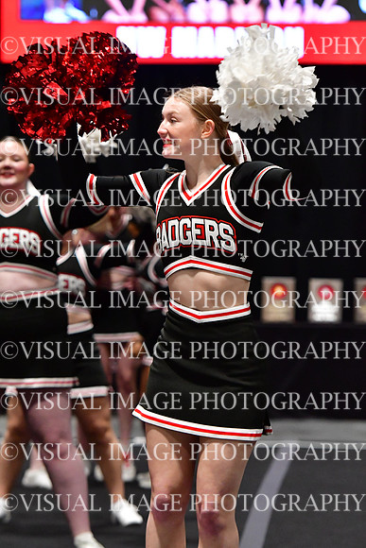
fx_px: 3078
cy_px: 274
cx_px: 183
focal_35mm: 202
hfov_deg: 6.8
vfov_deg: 10.2
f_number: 3.5
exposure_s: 1/400
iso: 4000
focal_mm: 135
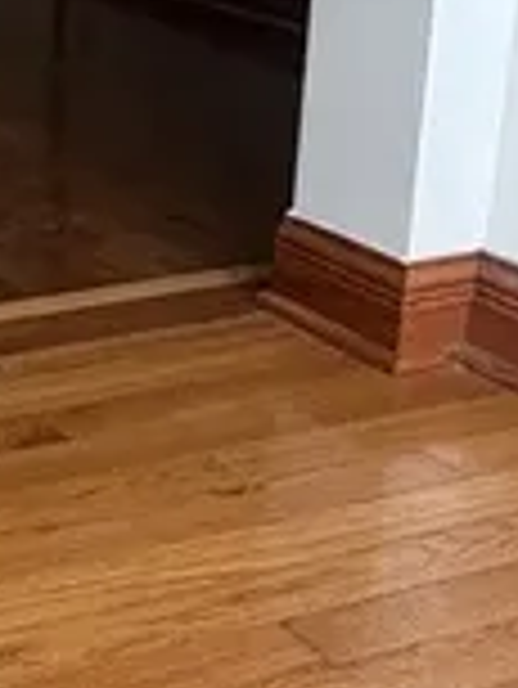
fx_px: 1973
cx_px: -279
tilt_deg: -17.6
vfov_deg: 19.7
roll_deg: +0.1
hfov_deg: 13.9
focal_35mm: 99
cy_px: 198
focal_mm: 2.22
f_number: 2.2
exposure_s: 1/120
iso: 200
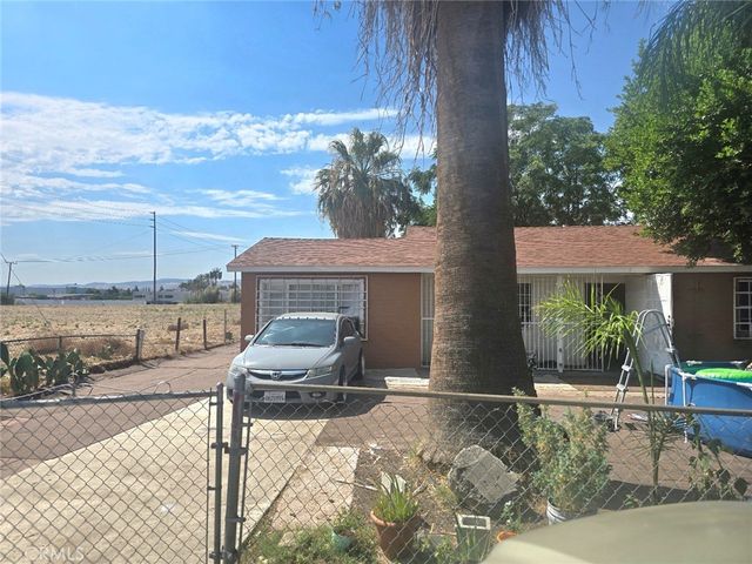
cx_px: 376
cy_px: 282
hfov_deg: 73.9
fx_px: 500
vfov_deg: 58.9
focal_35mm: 23
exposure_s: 1/1250
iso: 12
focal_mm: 6.3
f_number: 1.7
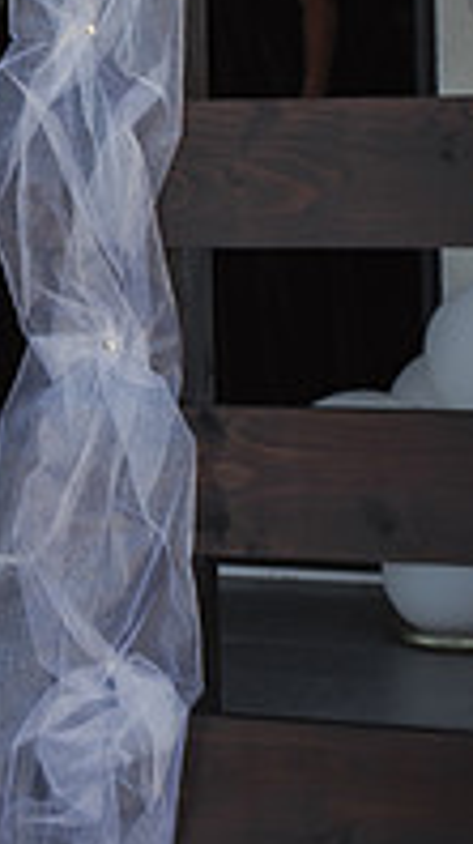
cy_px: 96
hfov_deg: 8.0
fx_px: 3174
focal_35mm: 142
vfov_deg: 15.0
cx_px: -592
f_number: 5.6
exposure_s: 1/125
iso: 200
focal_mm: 42
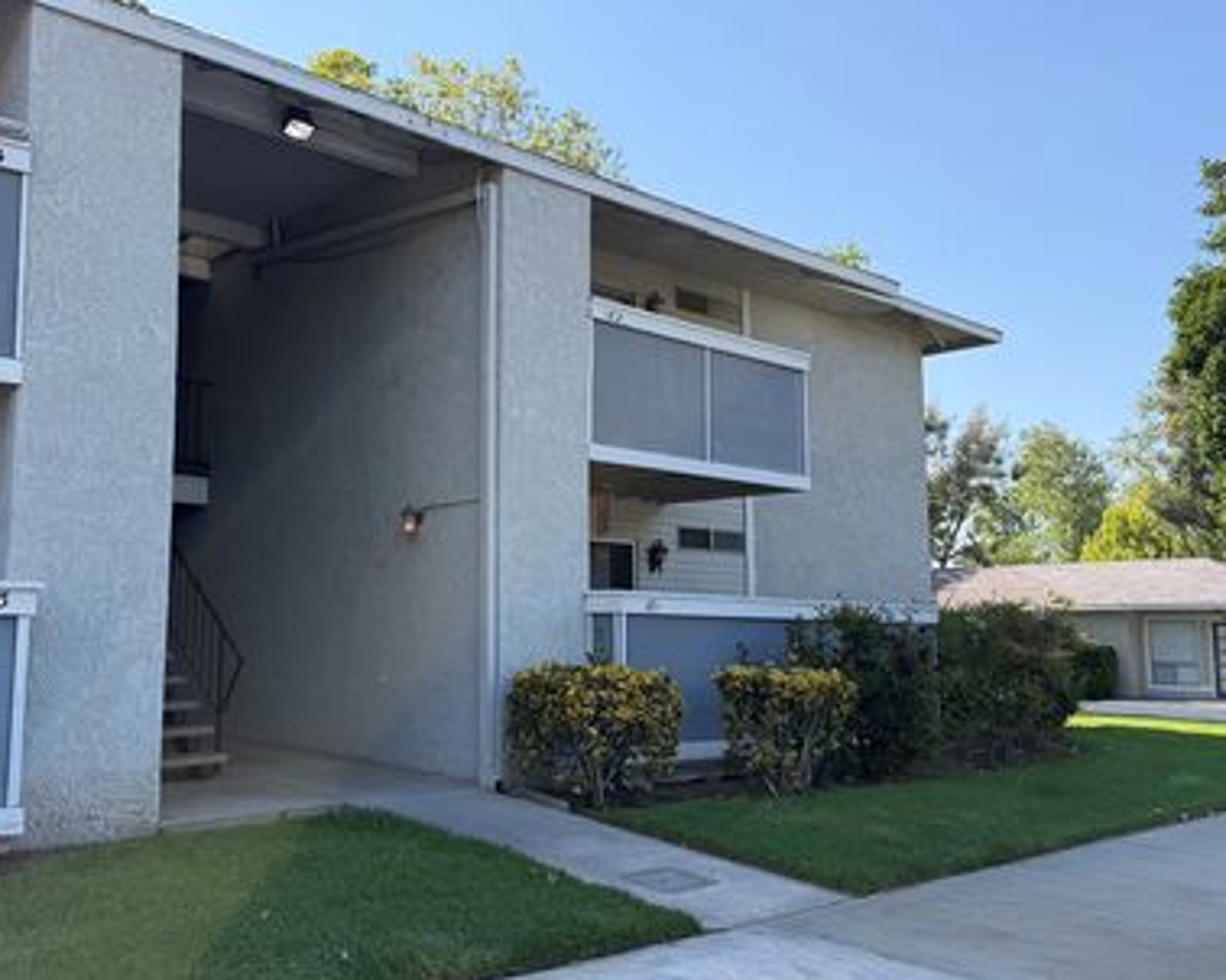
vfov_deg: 47.1
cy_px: 501
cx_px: 454
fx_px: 1124
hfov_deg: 56.5
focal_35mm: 31
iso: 100
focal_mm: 6.76
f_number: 1.78
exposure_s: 1/2525
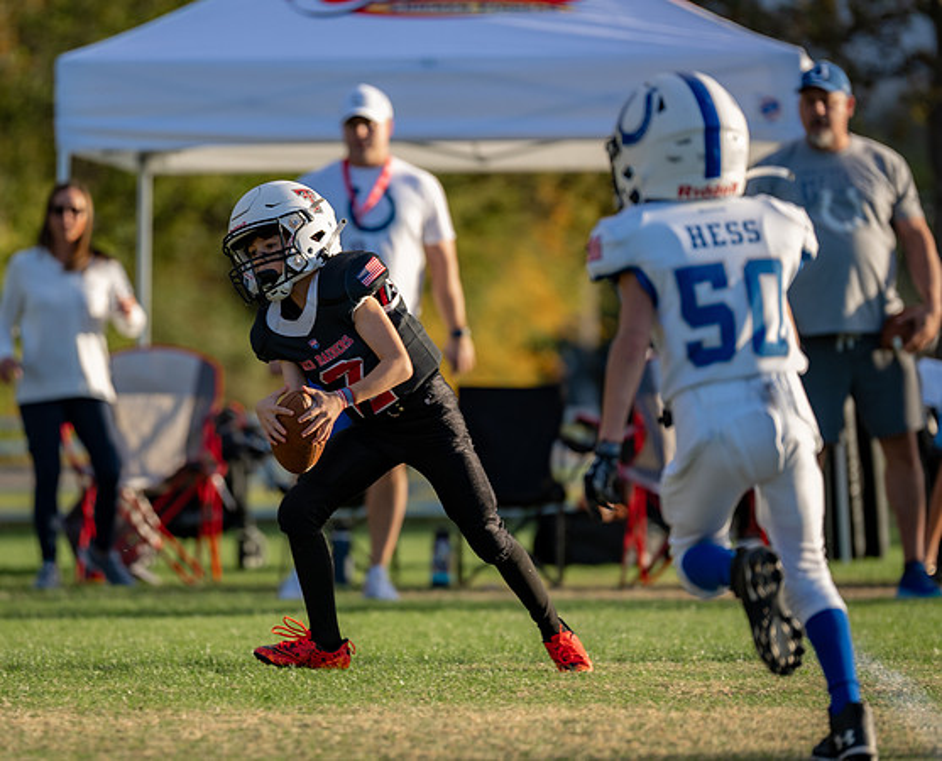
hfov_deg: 5.9
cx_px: 300
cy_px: 394
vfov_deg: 4.8
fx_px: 9168
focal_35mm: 328
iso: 100
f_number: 2.8
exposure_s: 1/1000
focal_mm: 200
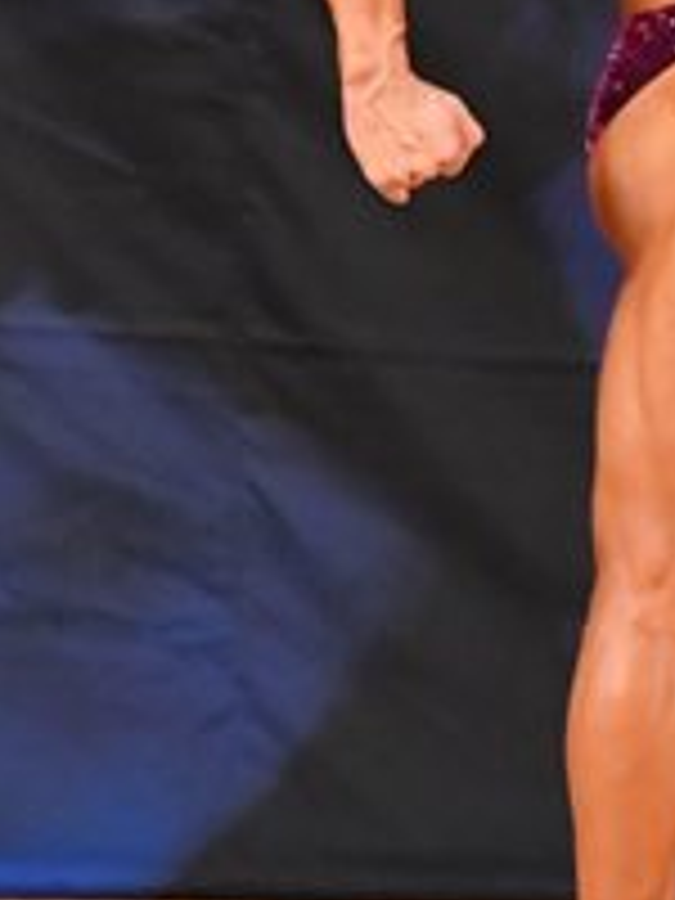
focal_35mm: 1007
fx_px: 26182
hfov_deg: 1.5
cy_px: 94
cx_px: 655
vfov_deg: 2.0
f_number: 5.6
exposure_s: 1/400
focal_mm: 180
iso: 6400
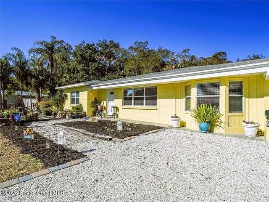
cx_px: 134
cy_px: 101
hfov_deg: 94.5
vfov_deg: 78.1
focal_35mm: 16
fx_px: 124
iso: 100
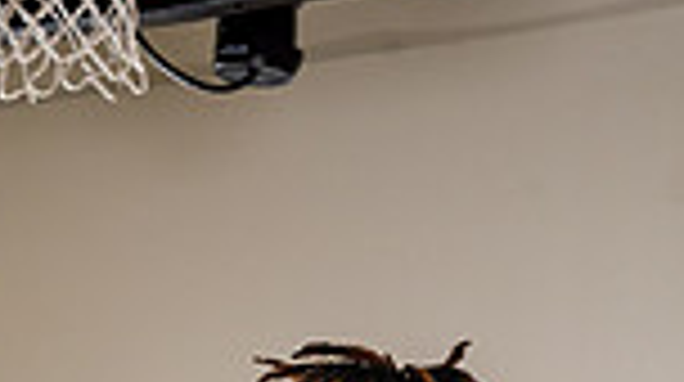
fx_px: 2210
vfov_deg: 8.8
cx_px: 356
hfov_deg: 17.6
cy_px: 984
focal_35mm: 122
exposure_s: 1/200
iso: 640
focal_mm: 39.3
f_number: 8
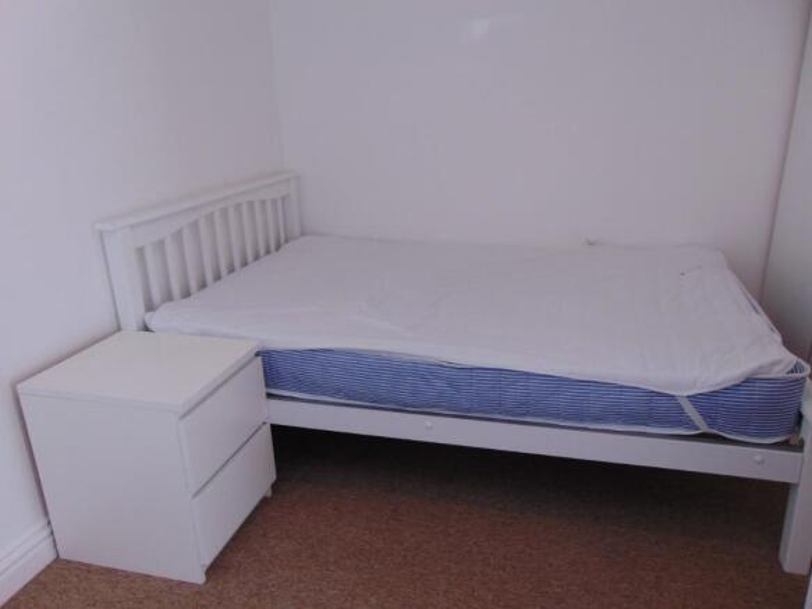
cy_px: 304
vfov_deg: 54.9
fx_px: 586
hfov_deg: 69.4
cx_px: 406
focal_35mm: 25
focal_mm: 4.5
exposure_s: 1/50
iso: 80
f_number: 3
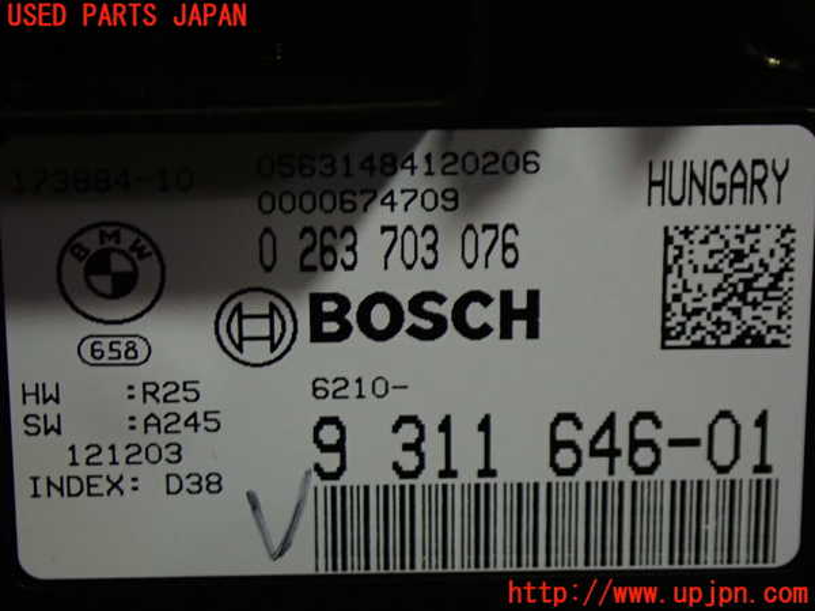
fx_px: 2354
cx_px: 408
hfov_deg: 19.6
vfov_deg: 14.8
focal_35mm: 100
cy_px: 306
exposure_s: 1/80
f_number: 4.9
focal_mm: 18
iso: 800
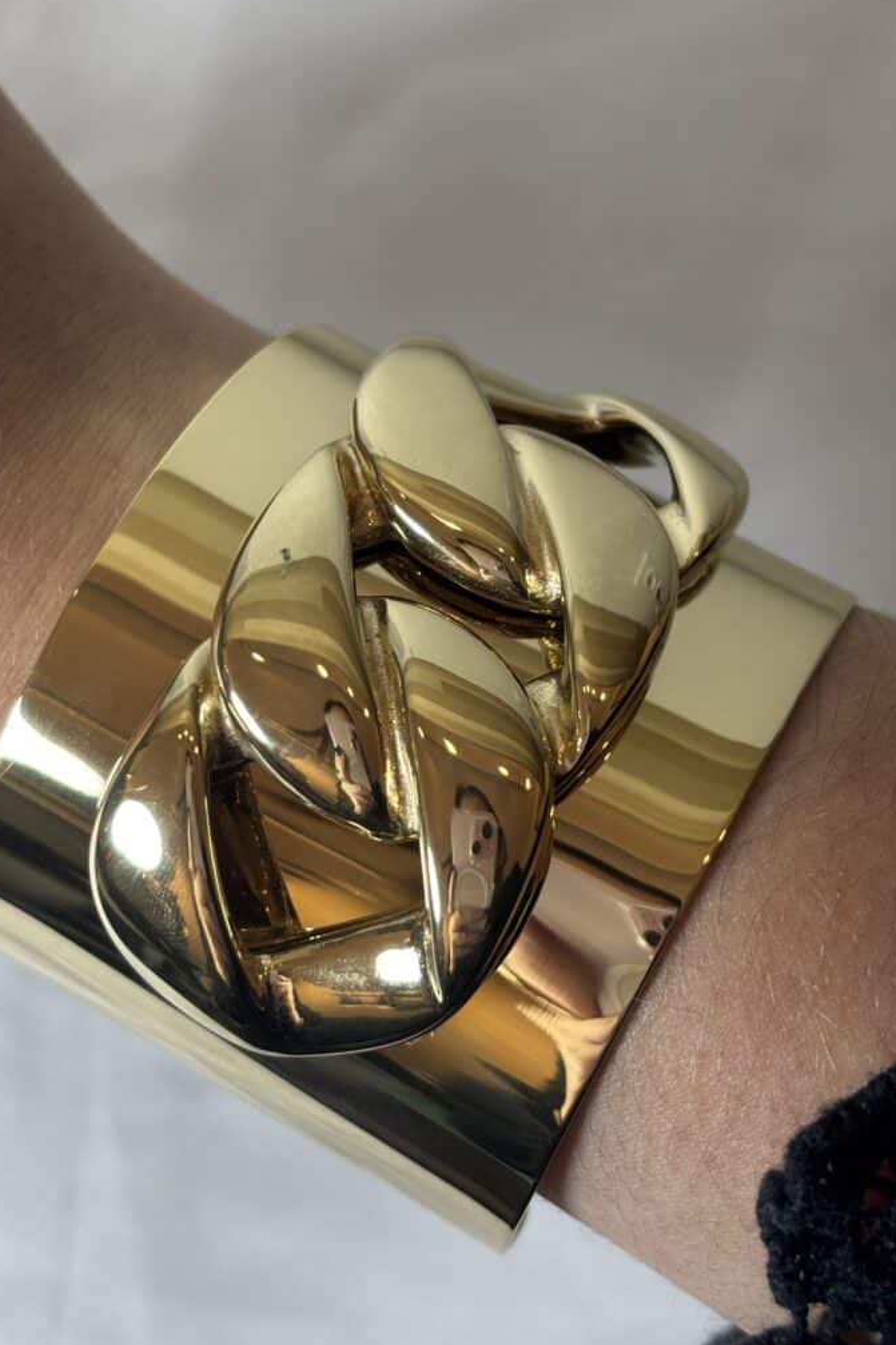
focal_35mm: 55
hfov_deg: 24.6
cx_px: 389
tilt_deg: -75.6
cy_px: 665
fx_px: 2054
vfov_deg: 36.3
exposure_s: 1/100
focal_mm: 5.96
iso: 32
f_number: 1.6
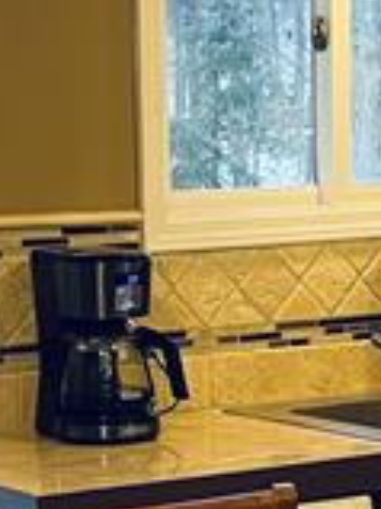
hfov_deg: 9.4
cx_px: 227
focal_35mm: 157
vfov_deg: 12.5
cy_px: 480
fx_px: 2307
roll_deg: +1.2
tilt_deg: -8.2
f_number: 1.6
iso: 125
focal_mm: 4.2
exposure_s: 1/60
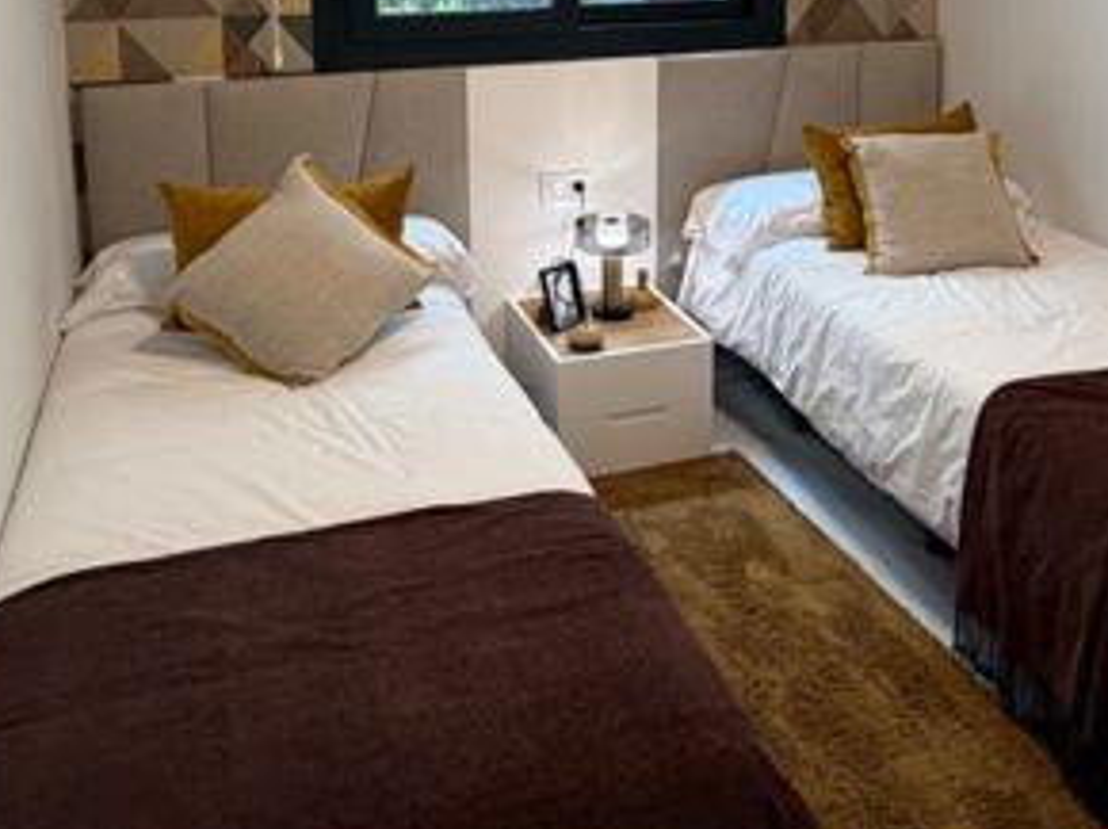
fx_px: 1087
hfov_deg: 54.0
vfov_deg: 38.4
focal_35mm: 34
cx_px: 560
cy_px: 61
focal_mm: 2.22
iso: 200
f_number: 2.2
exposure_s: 1/50
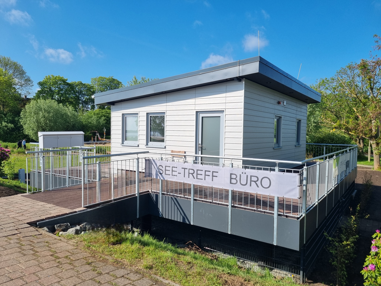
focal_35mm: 26
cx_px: 190
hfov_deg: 67.3
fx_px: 286
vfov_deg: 53.1
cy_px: 143
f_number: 1.8
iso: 50
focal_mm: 5.4
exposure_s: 1/3333
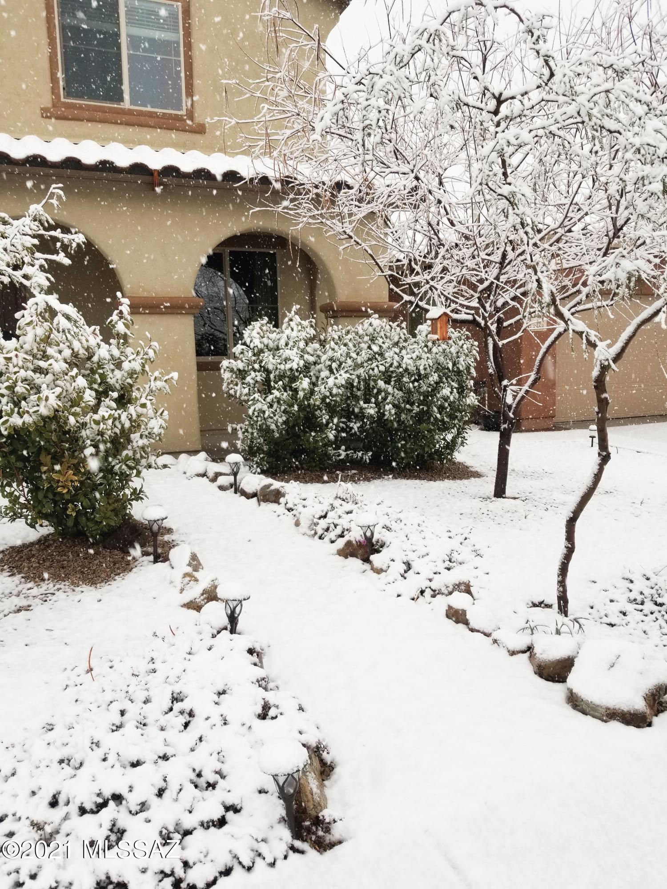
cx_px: 334
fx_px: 668
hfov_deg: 53.1
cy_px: 444
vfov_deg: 67.3
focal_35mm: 26
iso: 50
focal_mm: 4.25
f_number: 1.7
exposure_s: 1/179
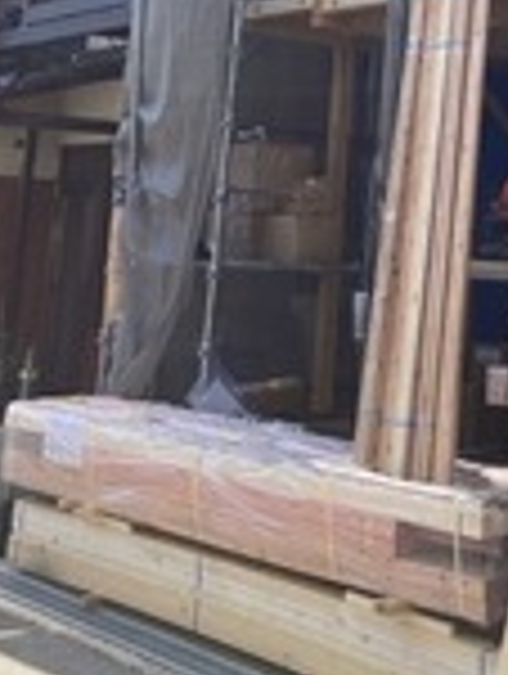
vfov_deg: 26.7
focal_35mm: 67
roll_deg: -1.1
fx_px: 1307
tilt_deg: +14.8
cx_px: 495
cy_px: -58
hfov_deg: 21.3
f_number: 1.8
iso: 20
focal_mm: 3.99
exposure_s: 1/1080
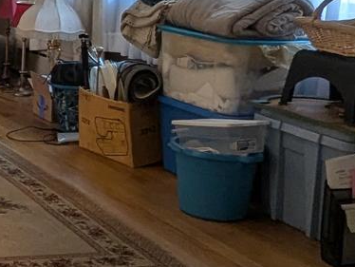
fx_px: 729
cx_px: -212
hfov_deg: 21.7
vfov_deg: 20.4
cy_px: 43
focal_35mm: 71
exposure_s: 1/30
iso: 56
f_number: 2.2
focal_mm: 1.95
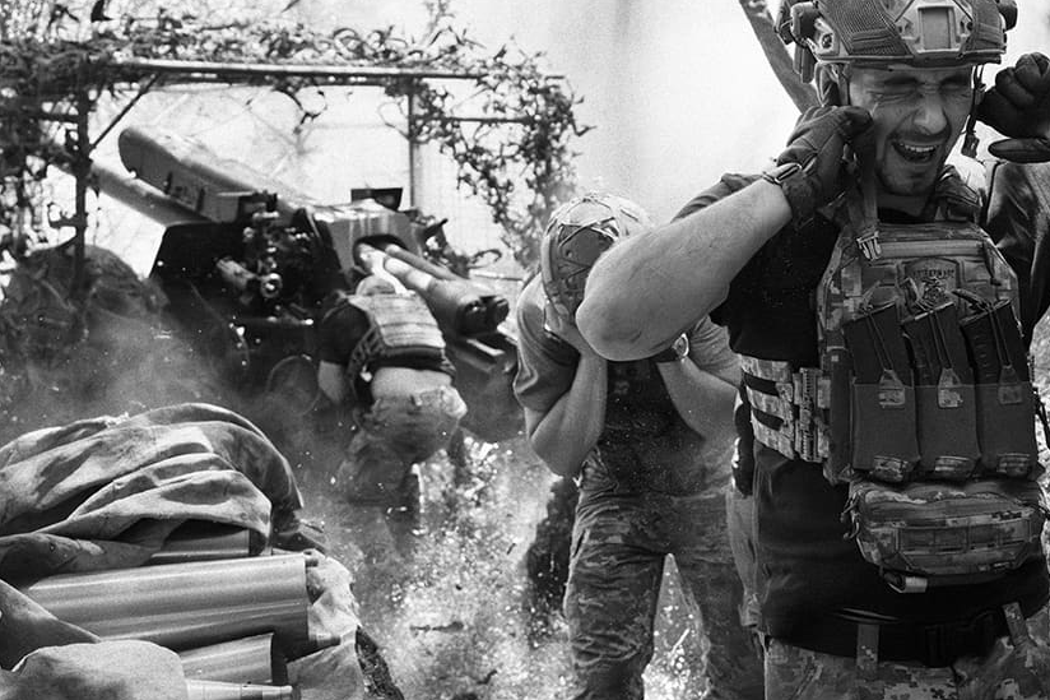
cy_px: 278
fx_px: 1487
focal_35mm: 51
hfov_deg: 38.6
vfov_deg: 26.4
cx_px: 660
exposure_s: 1/6400
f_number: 5
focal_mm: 35
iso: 4000
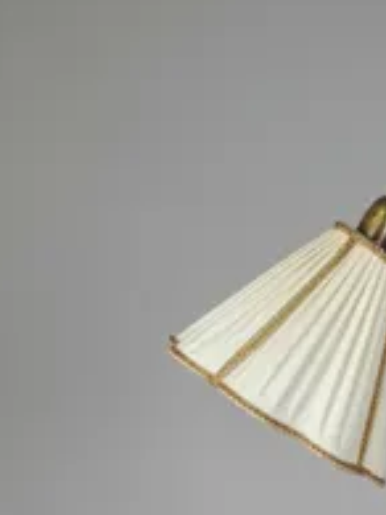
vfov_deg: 22.3
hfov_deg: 18.3
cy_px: 745
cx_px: 523
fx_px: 1101
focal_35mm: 74
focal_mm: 5.23
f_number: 1.8
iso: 50
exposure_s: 1/50
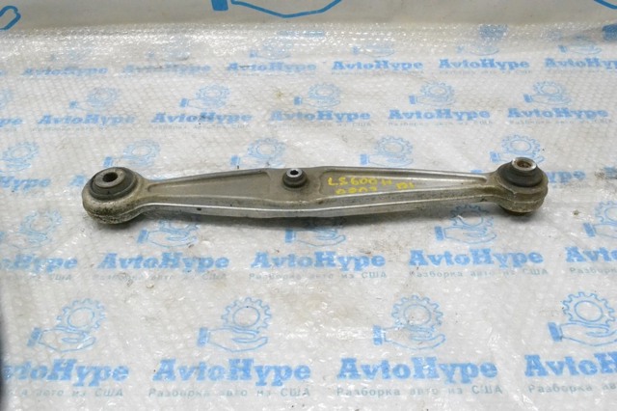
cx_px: 308
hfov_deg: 53.2
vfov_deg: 36.8
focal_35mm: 36
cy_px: 206
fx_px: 617
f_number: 13
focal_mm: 24
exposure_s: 1/160
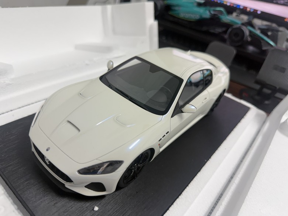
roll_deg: -12.1
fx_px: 200
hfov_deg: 71.6
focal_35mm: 24
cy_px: 108
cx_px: 144
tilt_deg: -33.8
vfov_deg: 56.8
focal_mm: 6.76
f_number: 1.78
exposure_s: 1/120
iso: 200
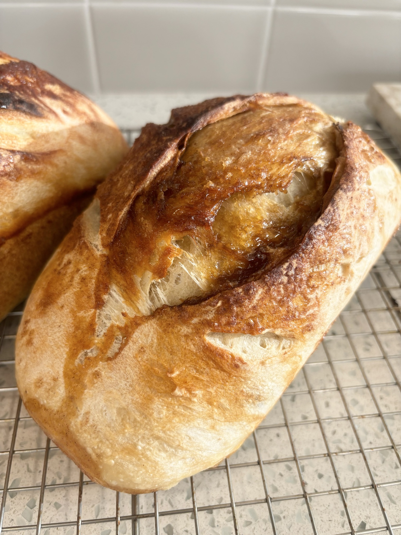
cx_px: 200
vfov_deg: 67.3
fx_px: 402
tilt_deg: -47.5
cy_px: 268
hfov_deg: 53.1
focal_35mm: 26
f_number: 1.6
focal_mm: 5.96
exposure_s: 1/121
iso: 64
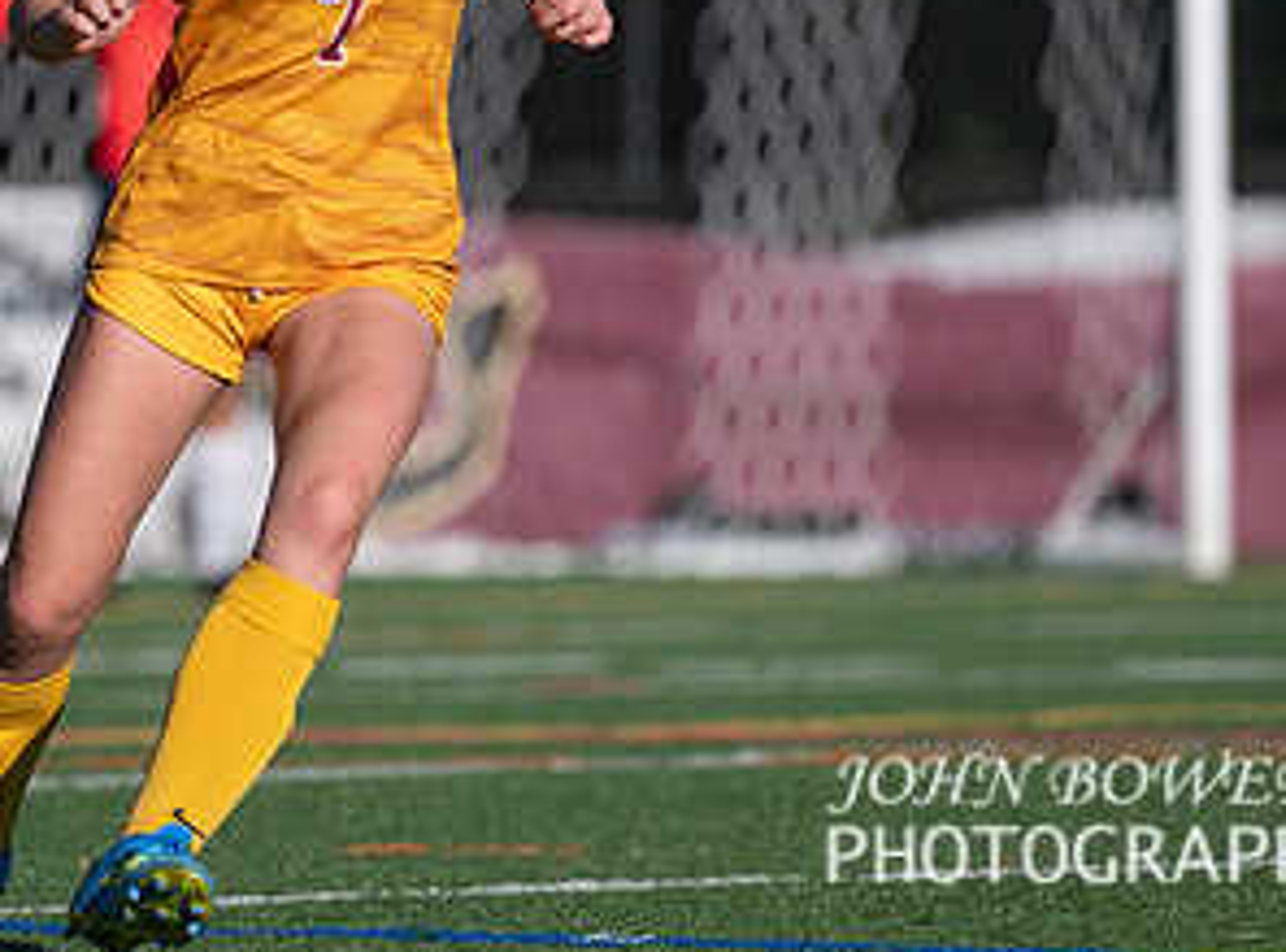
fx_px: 21036
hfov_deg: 3.5
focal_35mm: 569
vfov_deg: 2.6
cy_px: 258
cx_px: 425
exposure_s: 1/4000
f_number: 2.8
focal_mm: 200
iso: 140
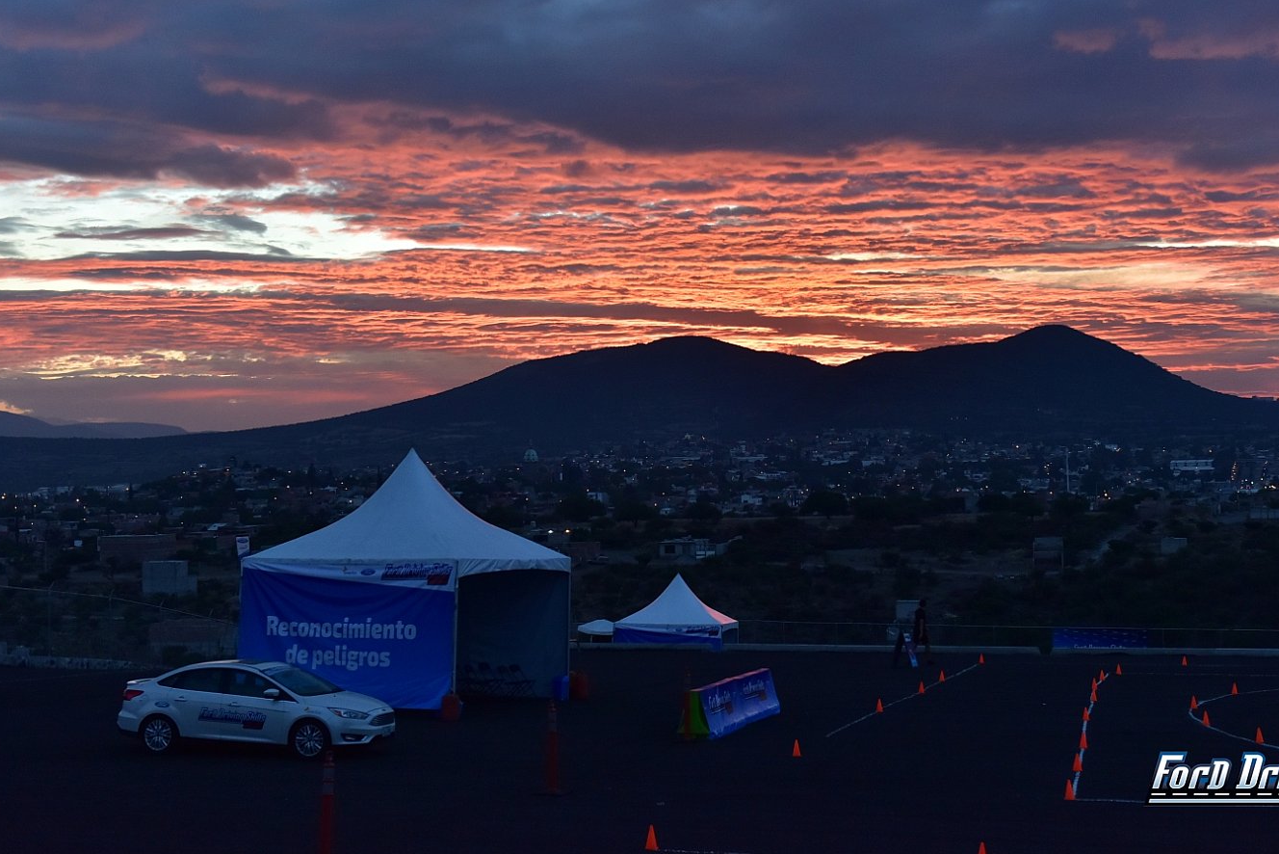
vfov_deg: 25.5
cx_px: 716
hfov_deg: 37.5
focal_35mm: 53
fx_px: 1883
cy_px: 343
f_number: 3.2
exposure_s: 1/400
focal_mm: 44
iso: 1250
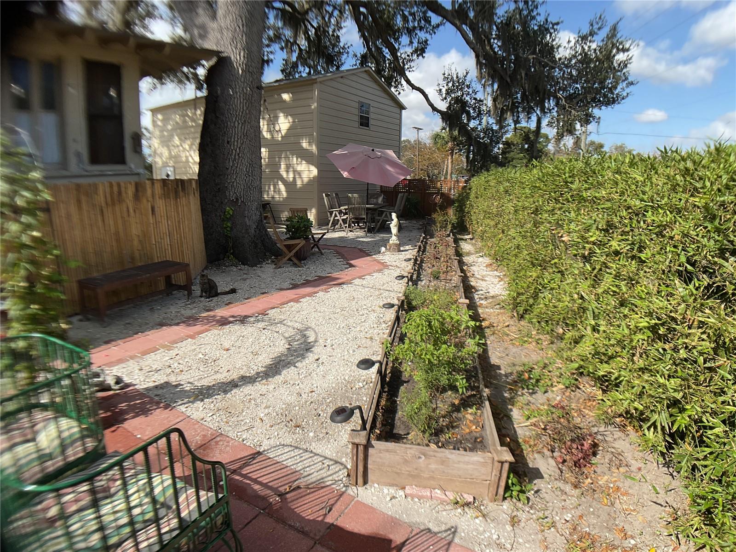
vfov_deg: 48.2
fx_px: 617
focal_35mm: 29
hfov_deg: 61.7
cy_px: 276
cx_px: 368
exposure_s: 1/1675
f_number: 1.8
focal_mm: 3
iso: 16
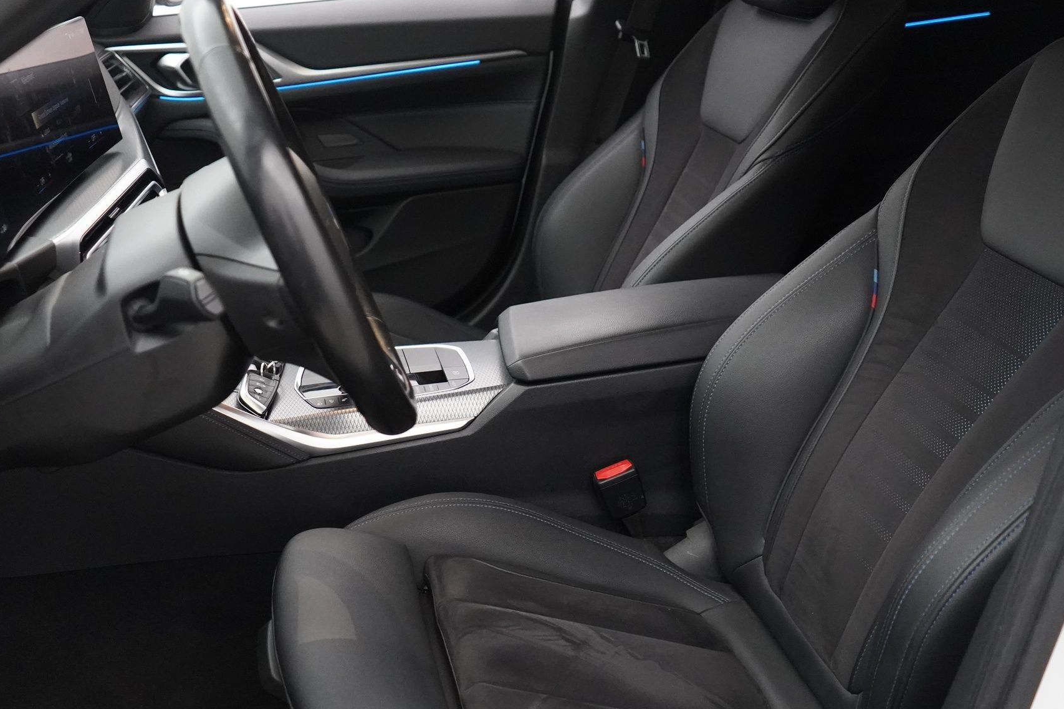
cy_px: 445
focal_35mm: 41
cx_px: 496
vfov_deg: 32.5
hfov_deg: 47.4
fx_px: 1212
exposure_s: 1/160
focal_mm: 28
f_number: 3.5
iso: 8000
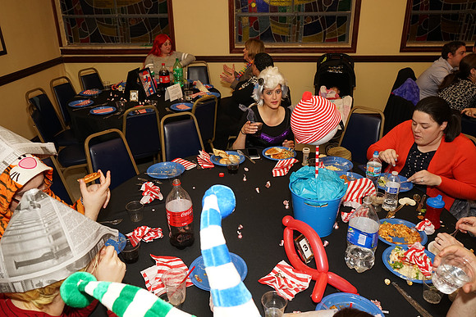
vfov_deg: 46.4
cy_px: 158
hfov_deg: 65.5
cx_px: 238
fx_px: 370
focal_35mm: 28
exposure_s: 1/160
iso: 800
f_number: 7.1
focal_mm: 28
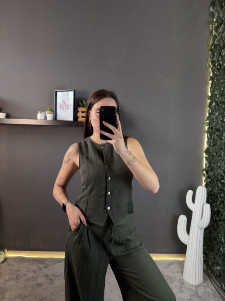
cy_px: 150
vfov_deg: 71.6
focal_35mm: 24
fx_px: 208
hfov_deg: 56.8
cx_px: 112
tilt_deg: -14.5
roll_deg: -2.9
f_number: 1.78
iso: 125
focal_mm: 6.76
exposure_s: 1/50
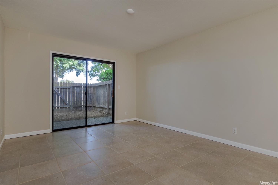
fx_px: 139
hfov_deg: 90.0
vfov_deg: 67.4
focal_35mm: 18
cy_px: 92
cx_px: 139
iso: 100
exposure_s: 1/30
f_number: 5
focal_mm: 12
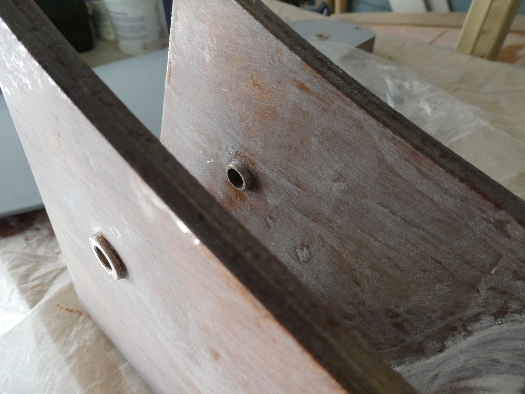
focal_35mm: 24
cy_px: 197
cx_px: 262
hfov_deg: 71.6
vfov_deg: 56.8
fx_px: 364
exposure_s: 1/60
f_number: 3.3
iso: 320
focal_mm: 4.3
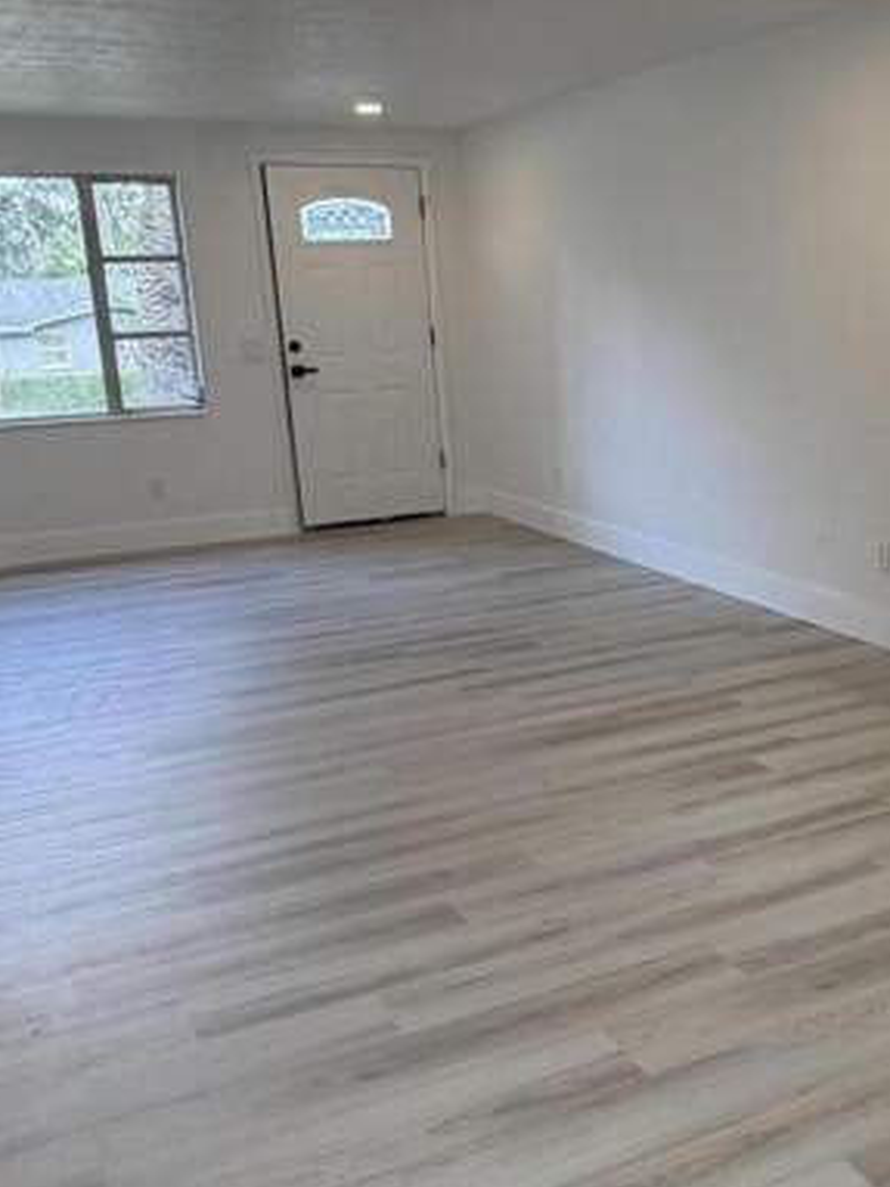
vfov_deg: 47.7
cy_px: 682
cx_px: 667
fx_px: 1338
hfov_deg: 36.0
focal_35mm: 39
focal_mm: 2.22
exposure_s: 1/120
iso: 125
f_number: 2.2
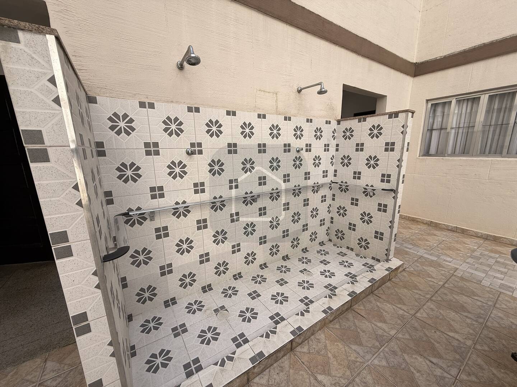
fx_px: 209
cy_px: 194
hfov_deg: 102.1
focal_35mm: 14
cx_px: 258
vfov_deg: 85.7
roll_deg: +0.2
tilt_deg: -11.3
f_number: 2.2
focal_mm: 2.22
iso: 50
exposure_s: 1/770
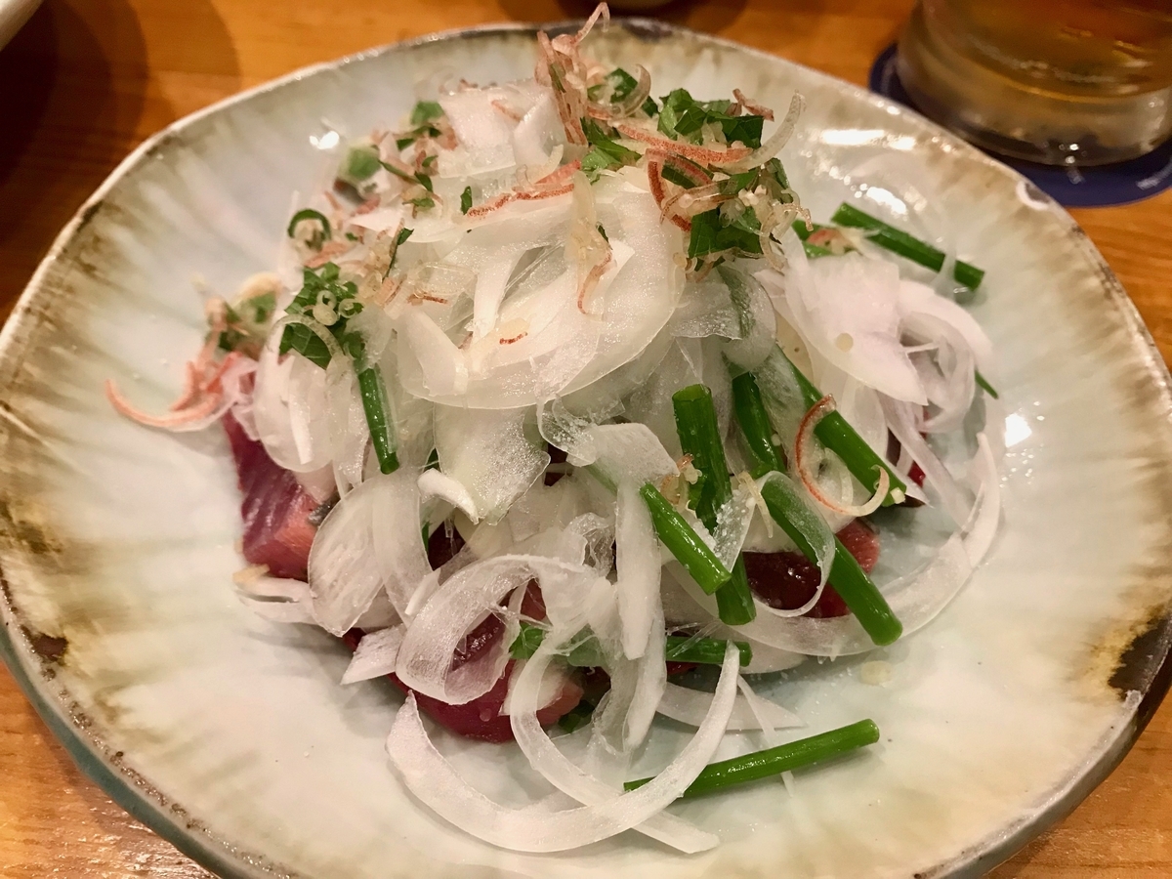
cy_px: 440
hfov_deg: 63.4
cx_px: 586
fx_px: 948
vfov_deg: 49.7
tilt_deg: -51.8
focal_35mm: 28
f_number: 1.8
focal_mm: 3.99
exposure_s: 1/17
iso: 80
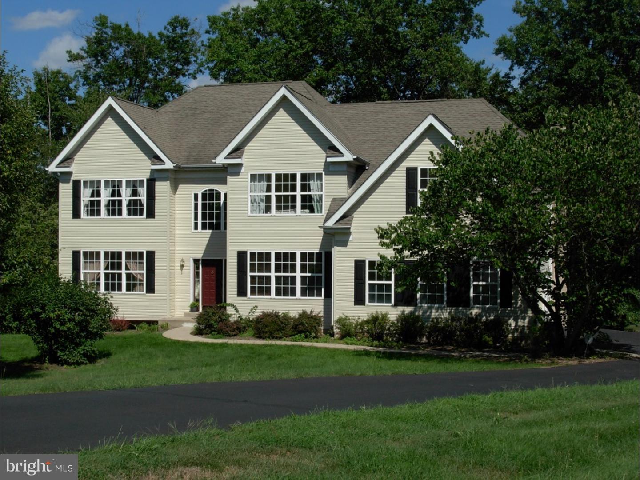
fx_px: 1072
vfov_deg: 25.2
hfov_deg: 33.2
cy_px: 240
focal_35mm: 58
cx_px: 320
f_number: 5.6
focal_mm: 9.5
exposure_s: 1/767
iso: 79
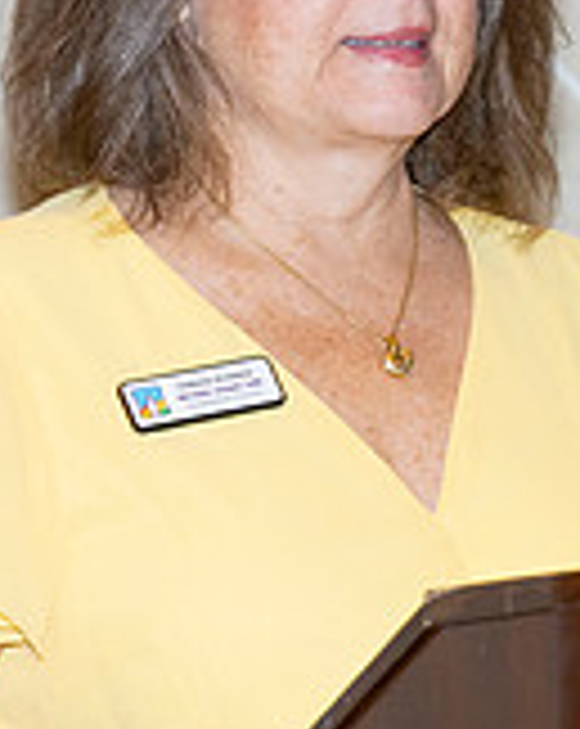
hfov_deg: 3.3
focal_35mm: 470
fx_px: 10114
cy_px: 392
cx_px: 545
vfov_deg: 4.1
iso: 1000
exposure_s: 1/100
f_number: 5.6
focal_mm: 120
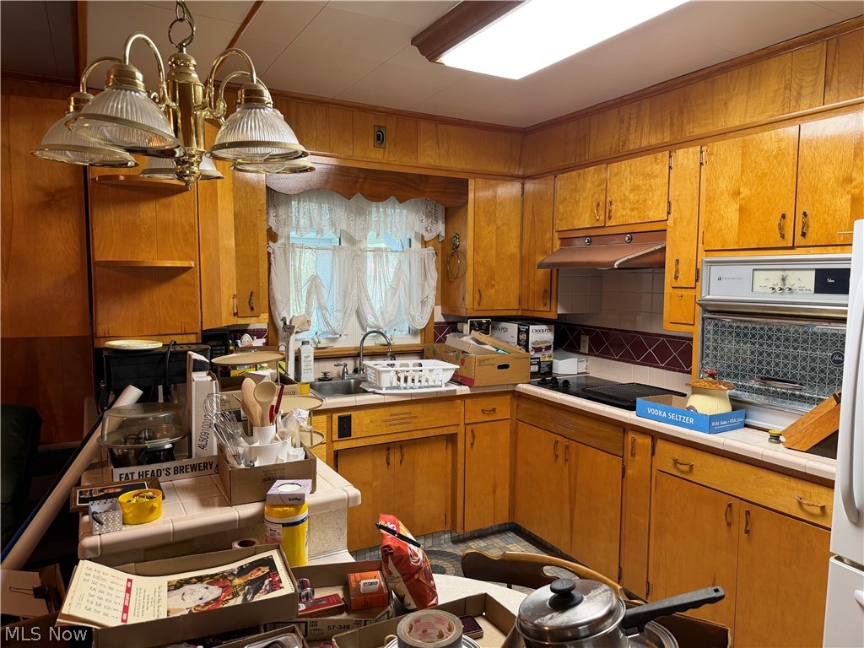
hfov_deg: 71.6
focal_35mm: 24
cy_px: 324
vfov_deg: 56.8
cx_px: 432
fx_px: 599
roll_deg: +0.0
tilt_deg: -5.0
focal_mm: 6.76
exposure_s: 1/60
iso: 160
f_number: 1.78
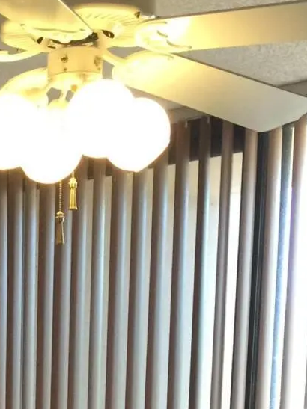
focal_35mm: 106
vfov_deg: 16.0
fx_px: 1254
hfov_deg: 13.0
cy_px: 709
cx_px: -183
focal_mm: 4.15
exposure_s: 1/30
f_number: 2.2
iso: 50
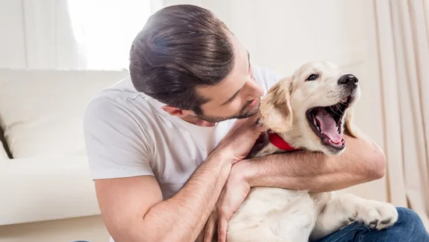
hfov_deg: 36.6
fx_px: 648
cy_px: 140
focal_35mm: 57
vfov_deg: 21.1
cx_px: 218
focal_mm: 50
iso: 64
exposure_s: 1/160
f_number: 5
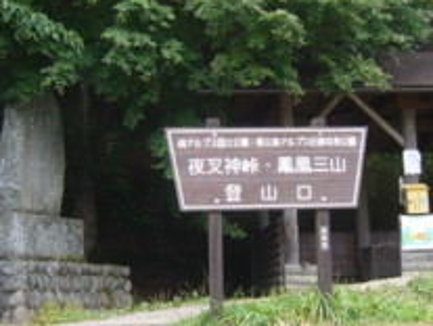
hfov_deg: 25.5
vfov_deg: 19.4
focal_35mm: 76
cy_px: 161
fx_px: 952
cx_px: 270
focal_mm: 5.8
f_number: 2.8
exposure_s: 1/30
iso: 80
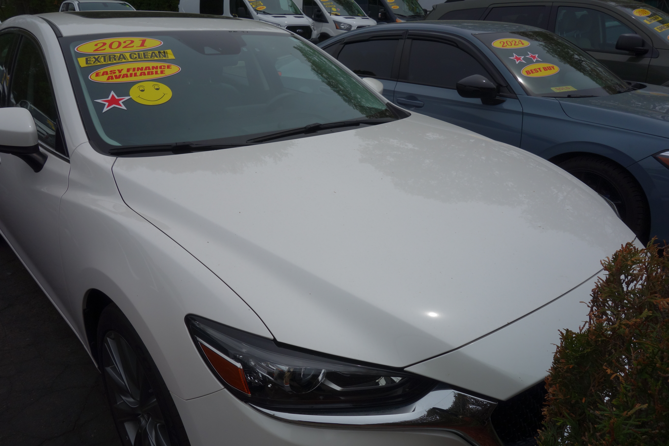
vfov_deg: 46.4
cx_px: 334
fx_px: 520
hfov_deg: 65.5
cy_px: 223
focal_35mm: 28
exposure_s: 1/800
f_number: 8
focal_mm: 10.4
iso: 125
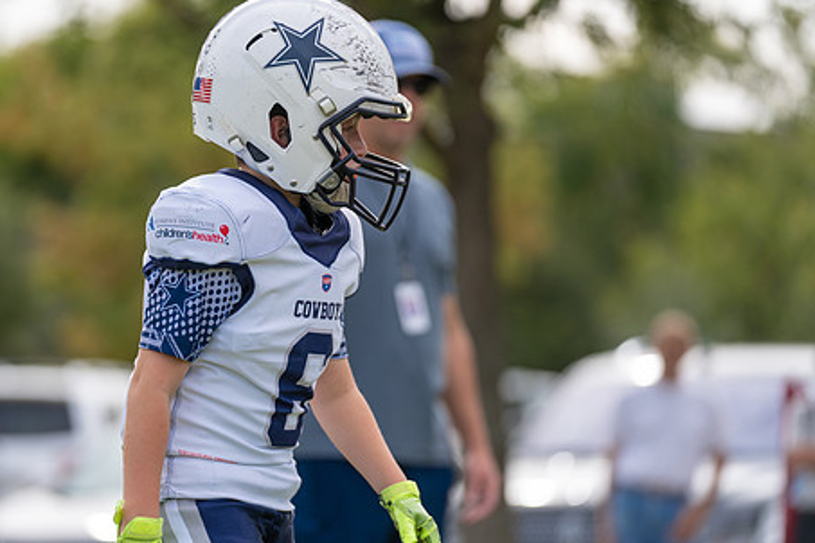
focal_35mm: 219
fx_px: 4958
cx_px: 299
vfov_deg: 6.3
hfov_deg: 9.4
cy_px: 285
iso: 125
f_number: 2.8
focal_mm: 171
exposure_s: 1/1250
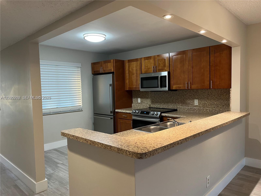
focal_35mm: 26
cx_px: 130
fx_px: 196
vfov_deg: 53.1
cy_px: 98
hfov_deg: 67.3
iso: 125
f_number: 1.6
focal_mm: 5.1
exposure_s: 1/60
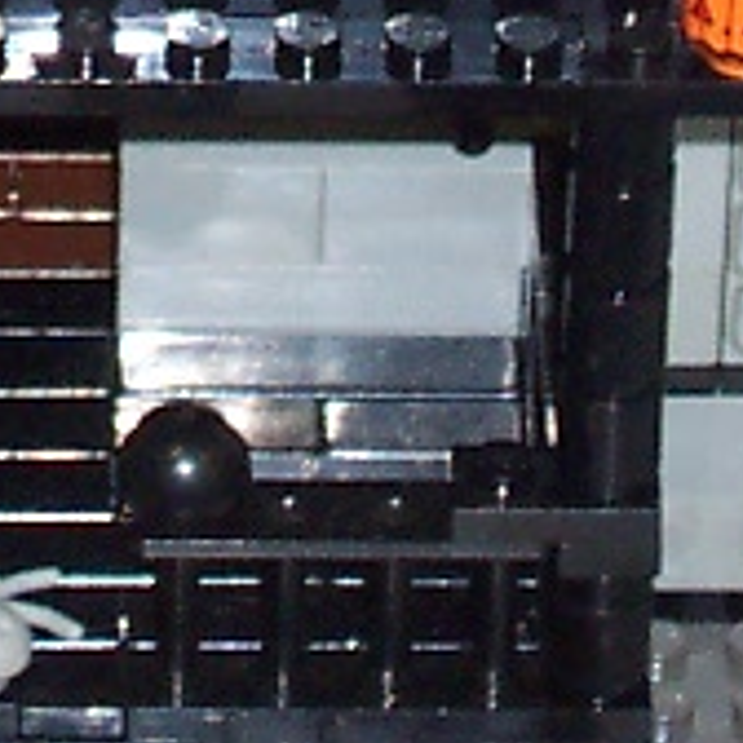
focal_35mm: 449
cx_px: -75
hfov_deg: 3.9
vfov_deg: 3.9
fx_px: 10903
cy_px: -787
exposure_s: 1/90
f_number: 4
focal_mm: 10.8
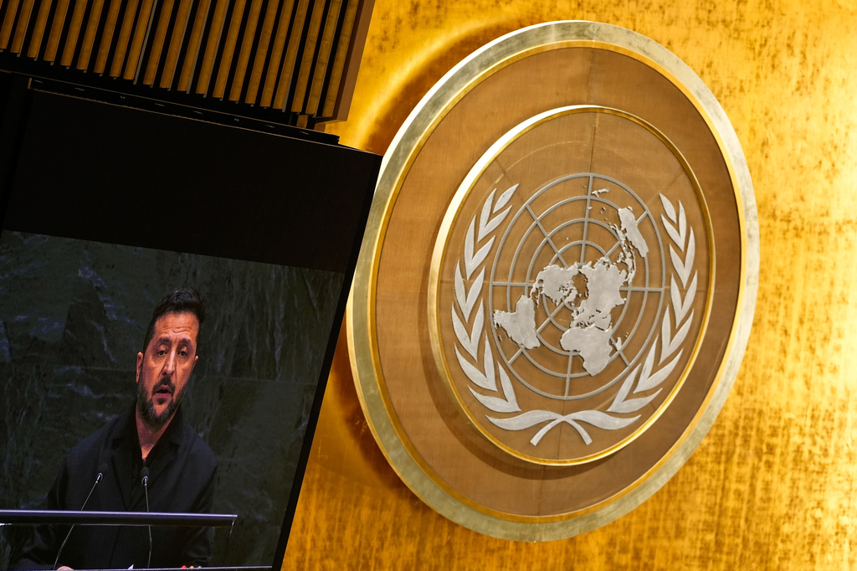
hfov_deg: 15.1
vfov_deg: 10.1
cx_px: 428
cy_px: 286
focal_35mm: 136
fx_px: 3236
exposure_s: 1/125
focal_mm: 136
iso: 1600
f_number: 4
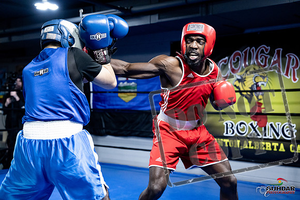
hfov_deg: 38.2
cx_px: 150
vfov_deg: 26.0
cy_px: 100
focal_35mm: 52
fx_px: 433
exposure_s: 1/1000
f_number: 2.8
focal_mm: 52
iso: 6400
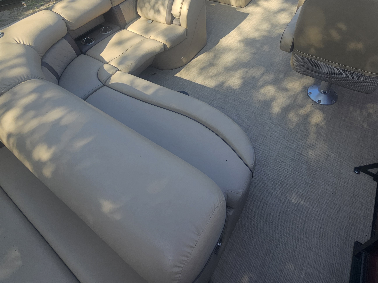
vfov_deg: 61.8
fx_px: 218
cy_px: 67
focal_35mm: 20
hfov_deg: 81.7
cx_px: 193
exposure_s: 1/854
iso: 50
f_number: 2.2
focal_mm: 2.2
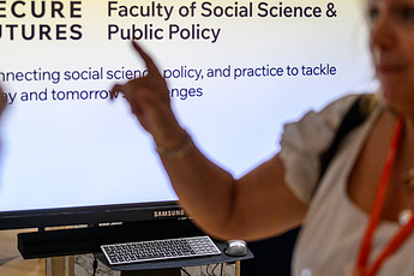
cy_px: 65
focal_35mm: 79
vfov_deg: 17.2
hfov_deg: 25.7
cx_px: 182
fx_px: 908
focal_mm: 46
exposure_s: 1/640
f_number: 2.1
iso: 800
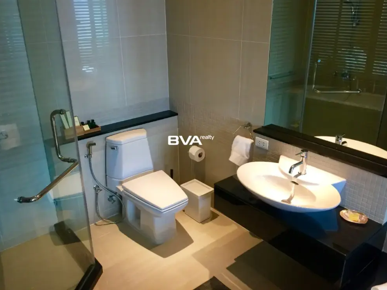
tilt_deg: -21.7
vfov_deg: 46.8
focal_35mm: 30
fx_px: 335
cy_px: 140
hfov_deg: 60.0
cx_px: 192
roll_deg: +0.2
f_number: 2.2
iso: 64
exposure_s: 1/33
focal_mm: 4.15
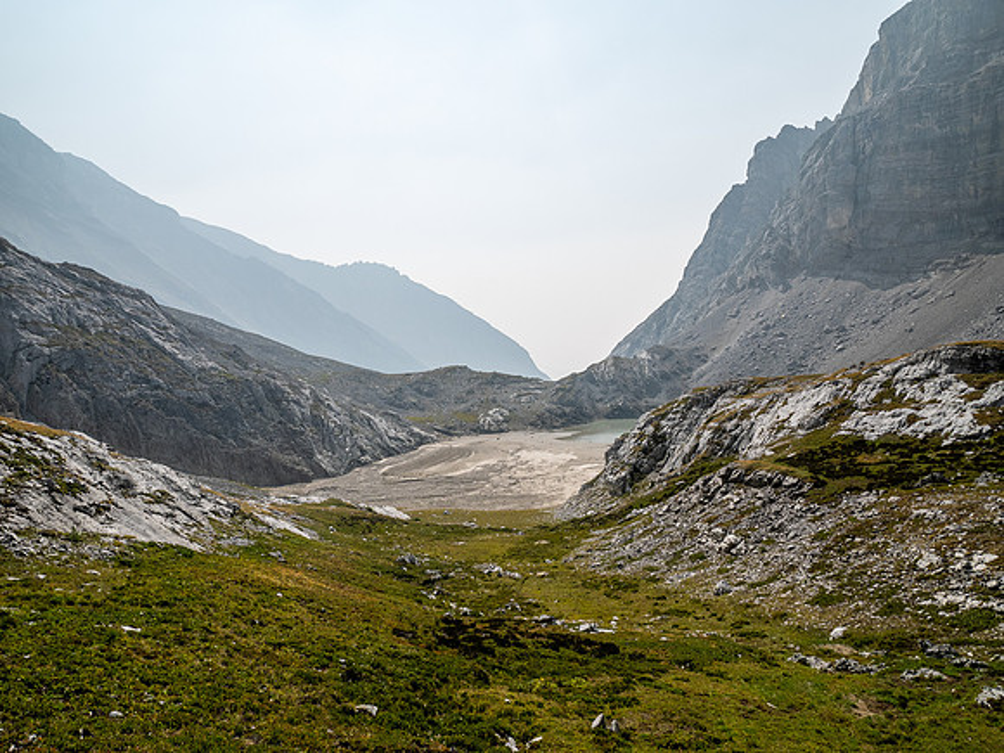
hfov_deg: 71.6
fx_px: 696
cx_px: 502
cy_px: 376
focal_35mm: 24
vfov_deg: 56.8
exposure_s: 1/320
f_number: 8
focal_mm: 12
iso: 200
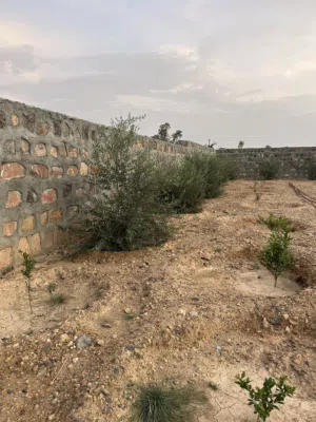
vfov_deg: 71.6
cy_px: 211
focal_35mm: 24
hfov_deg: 56.8
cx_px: 158
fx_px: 292
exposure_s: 1/121
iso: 200
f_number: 1.78
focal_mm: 6.86
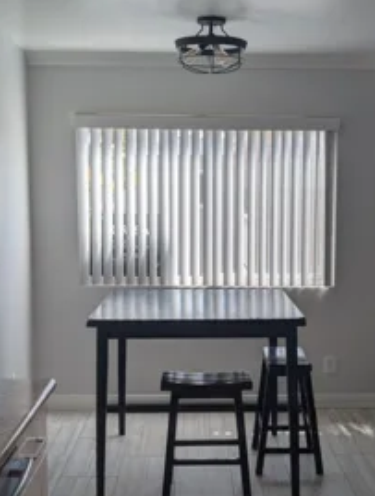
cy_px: 251
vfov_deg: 38.1
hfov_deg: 29.2
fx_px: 719
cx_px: 209
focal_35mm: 50
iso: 20
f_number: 1.68
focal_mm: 6.9
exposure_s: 1/1572
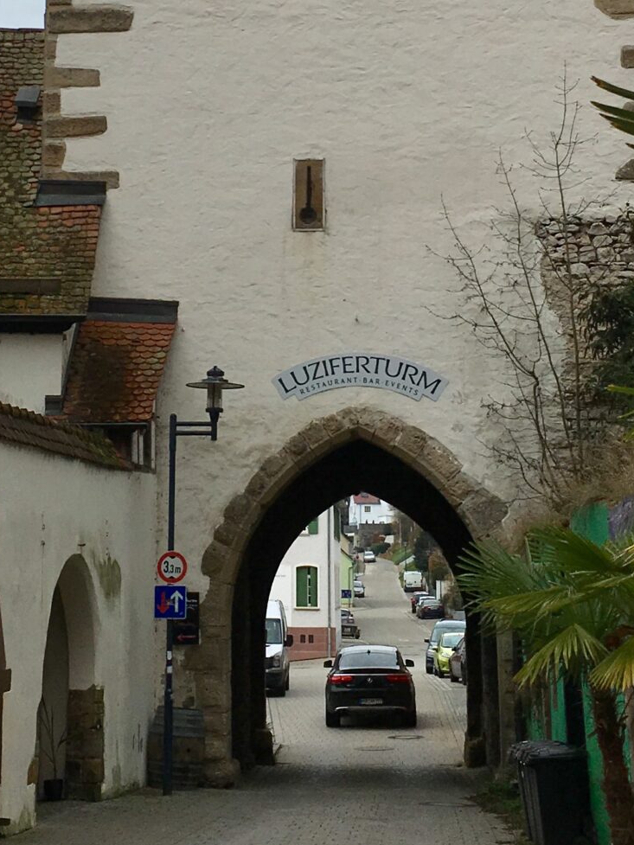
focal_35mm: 76
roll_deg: -1.7
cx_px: 213
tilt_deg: +12.1
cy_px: 166
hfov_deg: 19.3
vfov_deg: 25.2
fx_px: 1856
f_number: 2.2
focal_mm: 4.15
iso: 25
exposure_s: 1/927
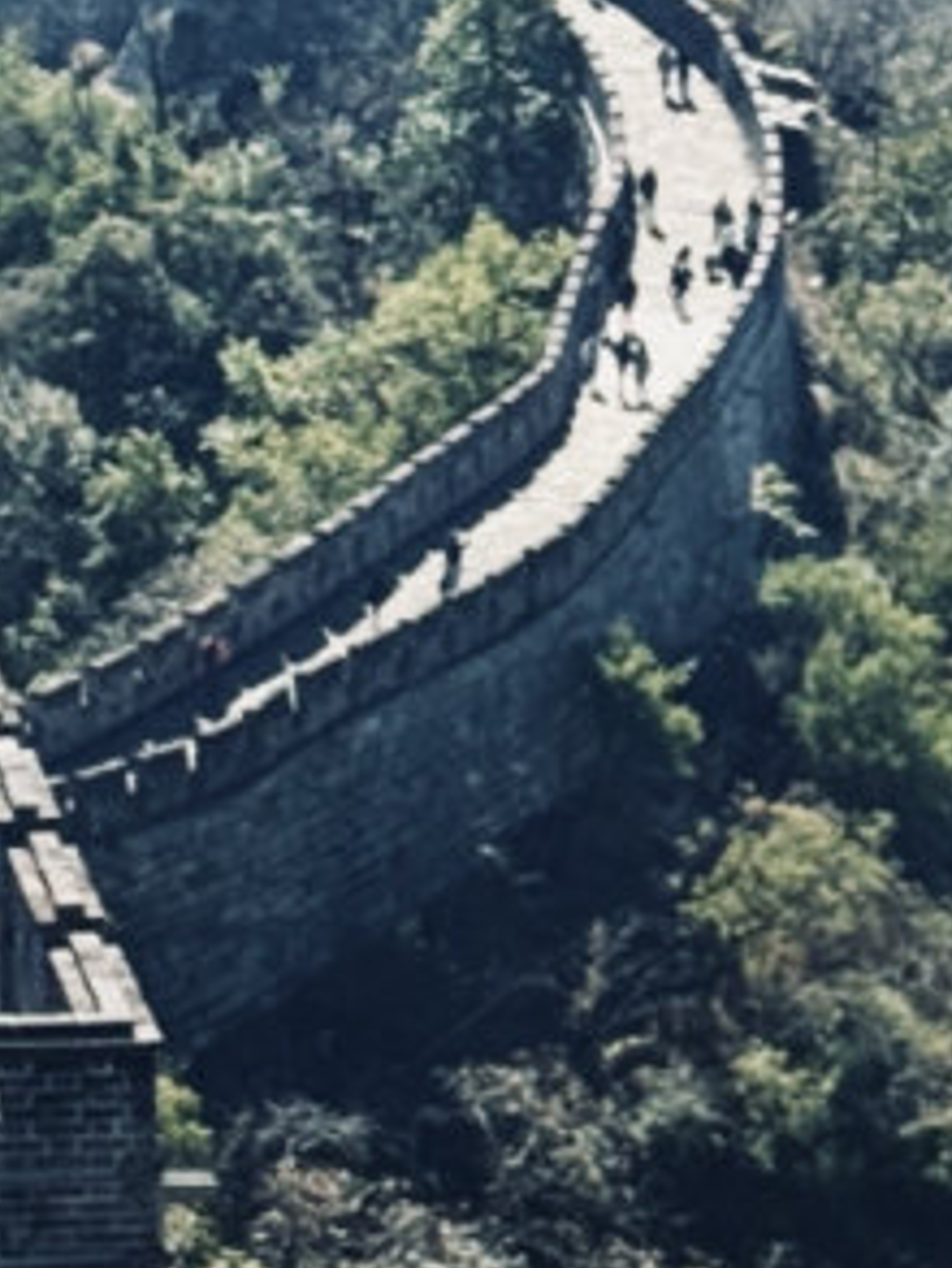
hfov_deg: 5.7
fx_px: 9600
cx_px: -173
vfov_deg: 7.5
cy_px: 1099
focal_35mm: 262
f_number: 1.8
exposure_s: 1/3891
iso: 100
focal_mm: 6.8
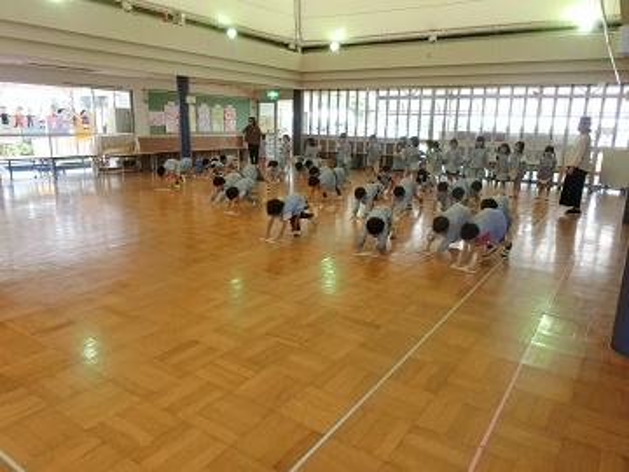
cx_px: 314
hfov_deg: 69.4
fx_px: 454
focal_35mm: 25
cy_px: 236
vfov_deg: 54.9
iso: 400
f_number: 3.5
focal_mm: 4.5
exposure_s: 1/100
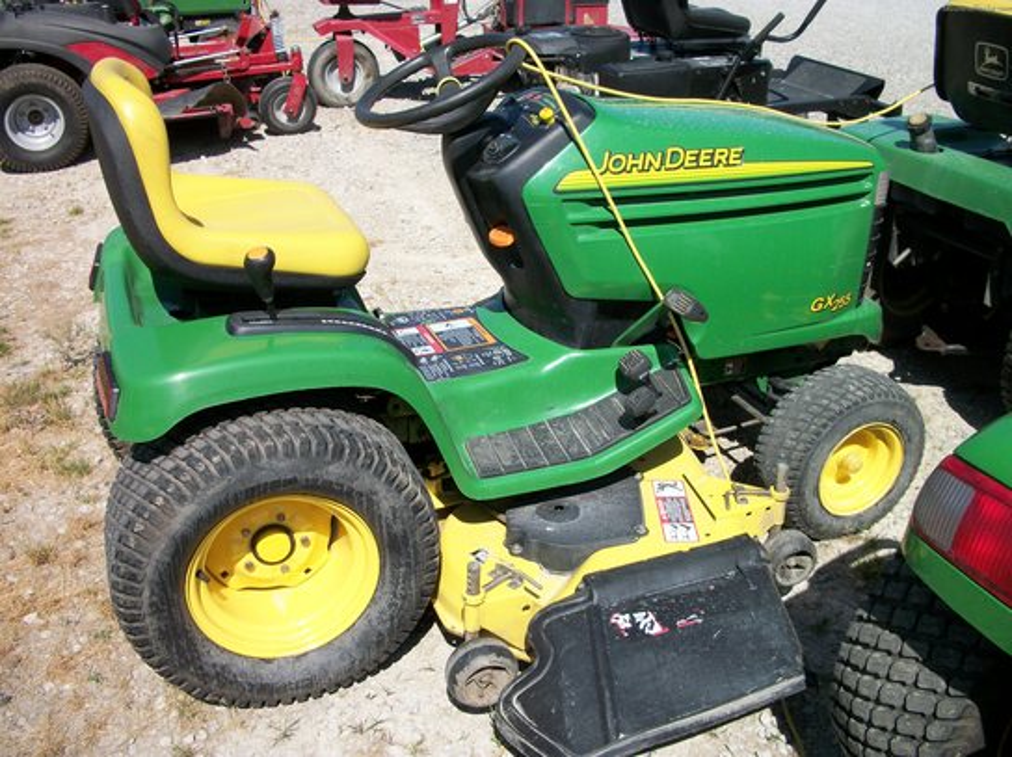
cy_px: 378
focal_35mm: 35
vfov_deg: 40.6
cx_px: 506
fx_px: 1022
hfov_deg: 52.7
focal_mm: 6.3
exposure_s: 1/200
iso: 80
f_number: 8.8
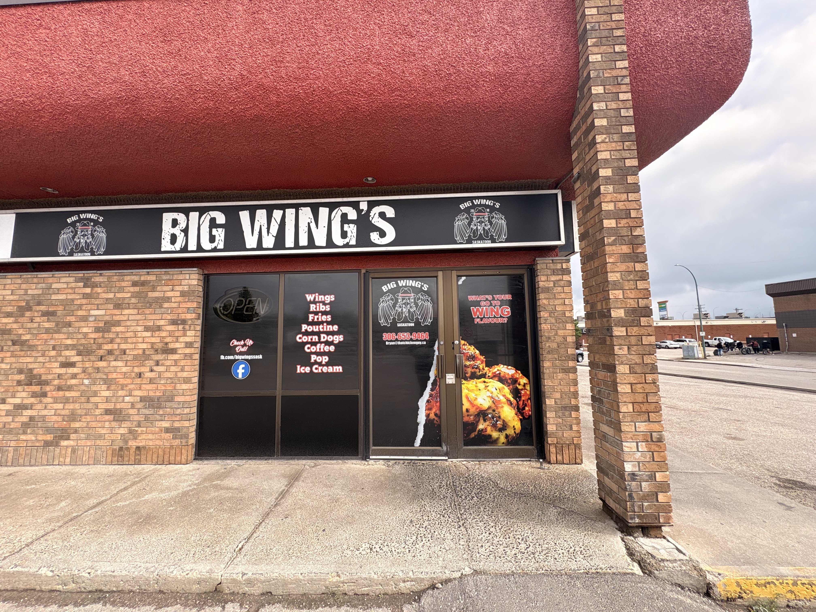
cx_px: 408
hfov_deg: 102.1
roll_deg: +0.6
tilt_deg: +5.2
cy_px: 306
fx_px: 330
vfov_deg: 85.7
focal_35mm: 14
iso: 40
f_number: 2.2
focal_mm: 2.22
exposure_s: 1/522
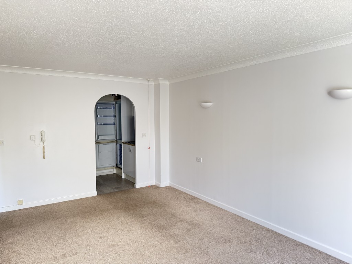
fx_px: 244
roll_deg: -0.2
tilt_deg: -3.5
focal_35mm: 24
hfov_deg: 71.6
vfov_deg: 56.8
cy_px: 132
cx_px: 176
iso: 200
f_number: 1.78
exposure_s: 1/95
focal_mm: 6.76
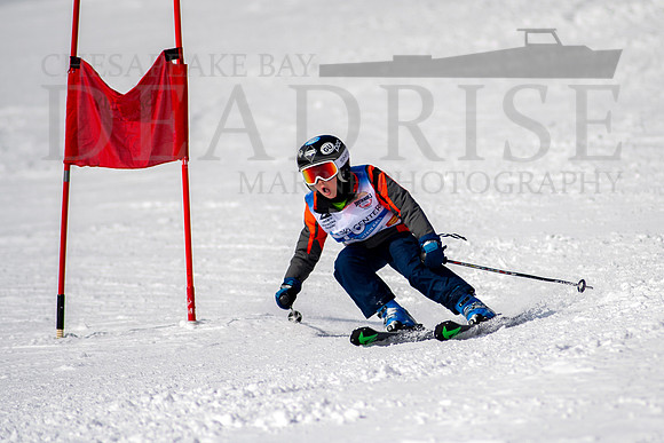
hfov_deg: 3.7
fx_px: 10401
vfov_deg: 2.4
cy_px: 222
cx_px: 416
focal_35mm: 564
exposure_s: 1/6400
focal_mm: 300
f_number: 2.8
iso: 100
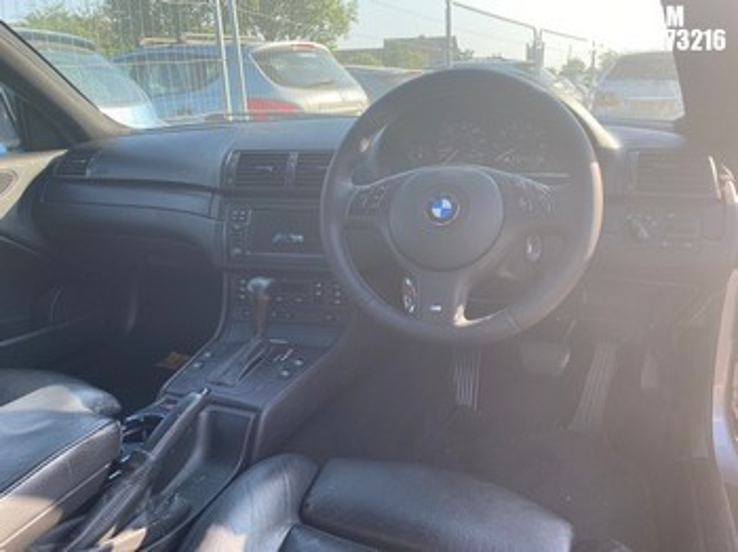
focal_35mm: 26
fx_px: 554
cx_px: 369
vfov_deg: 53.0
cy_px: 276
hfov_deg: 67.3
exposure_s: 1/241
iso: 32
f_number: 1.8
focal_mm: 4.25
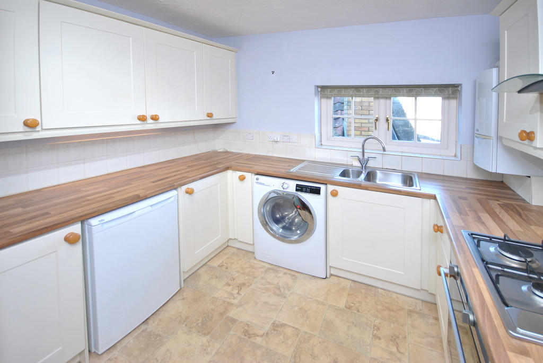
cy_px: 182
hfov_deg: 100.3
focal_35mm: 15
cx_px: 272
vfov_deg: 77.5
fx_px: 226
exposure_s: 1/30
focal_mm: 10
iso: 250
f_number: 4
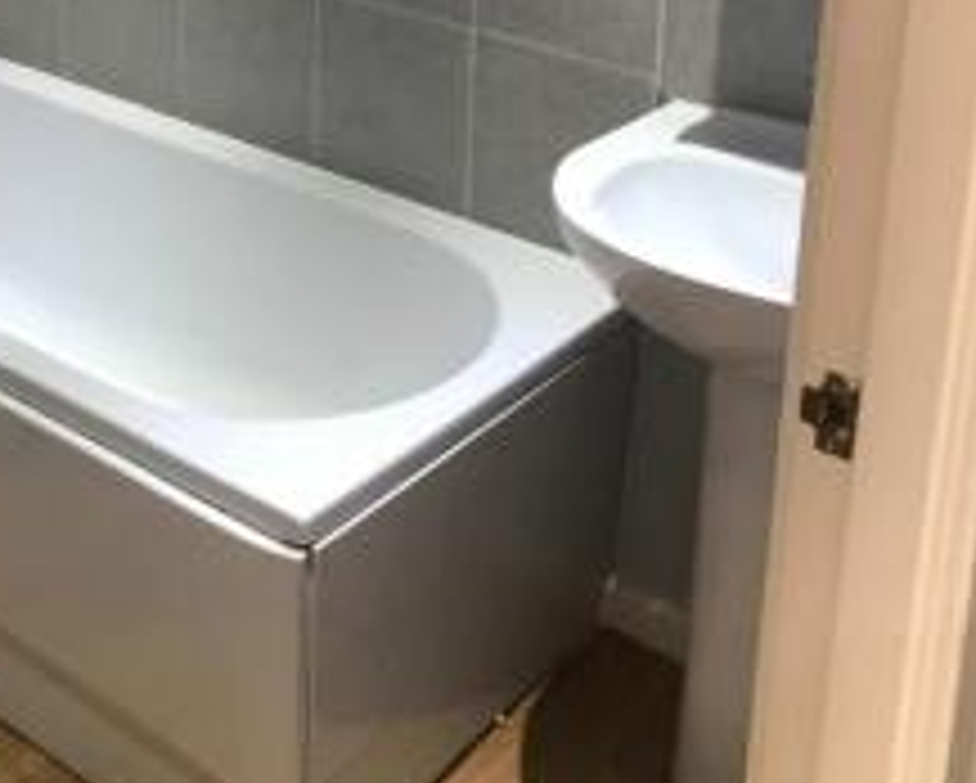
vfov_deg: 26.2
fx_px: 1590
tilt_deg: -14.8
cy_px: -2
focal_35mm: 55
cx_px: 387
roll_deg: -1.4
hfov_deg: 34.0
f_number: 1.8
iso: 50
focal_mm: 3.99
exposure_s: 1/17
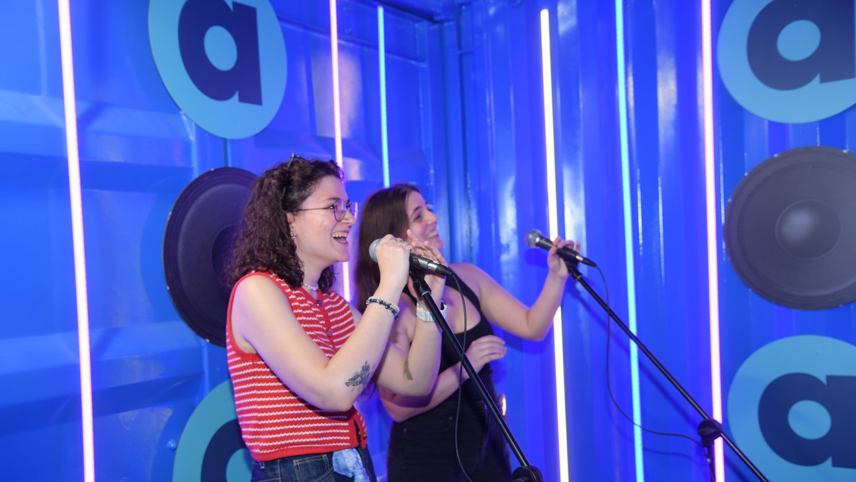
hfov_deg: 50.5
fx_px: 908
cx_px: 429
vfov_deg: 29.7
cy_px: 271
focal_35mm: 40
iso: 400
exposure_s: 1/200
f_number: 4
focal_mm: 38
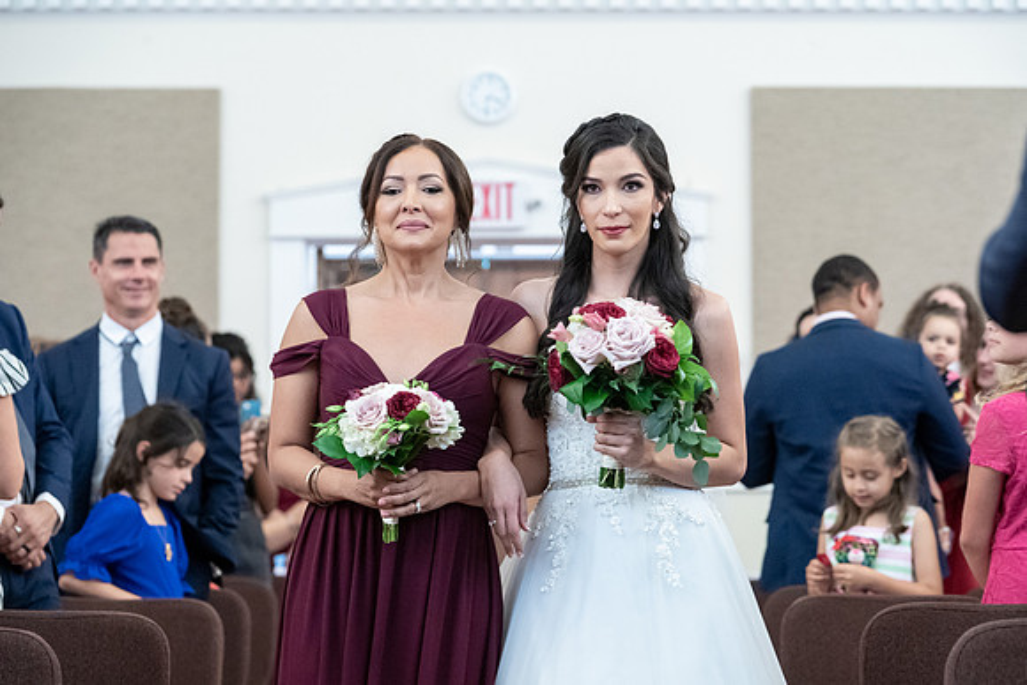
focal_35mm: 103
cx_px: 543
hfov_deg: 19.8
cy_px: 362
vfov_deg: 13.3
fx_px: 2938
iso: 6400
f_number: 4
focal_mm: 97
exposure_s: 1/100
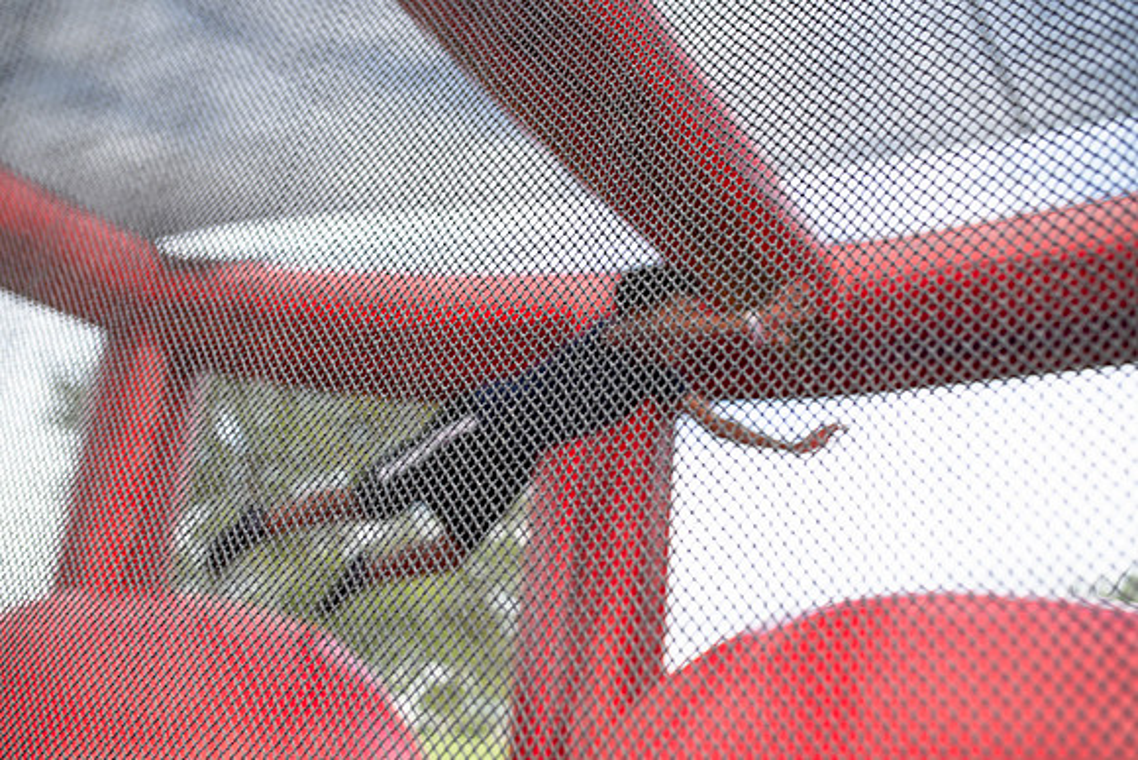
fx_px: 1107
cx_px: 569
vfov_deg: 37.9
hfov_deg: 54.4
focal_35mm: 35
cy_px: 380
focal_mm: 35
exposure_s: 1/640
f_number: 2.8
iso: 64
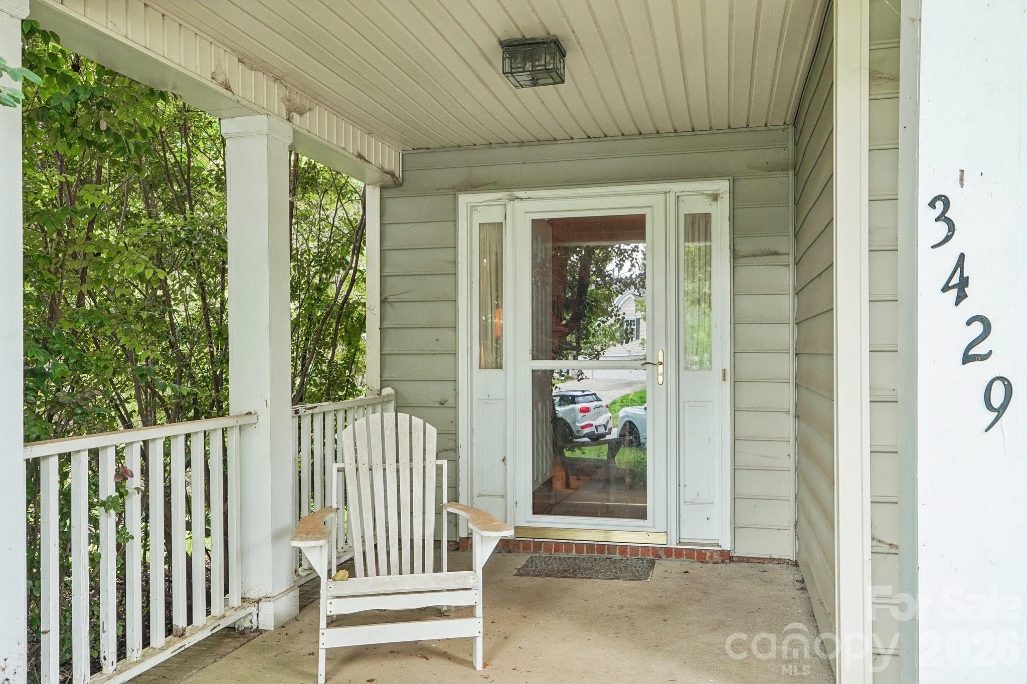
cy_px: 342
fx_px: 856
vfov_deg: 43.6
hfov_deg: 61.9
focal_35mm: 30
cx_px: 514
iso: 400
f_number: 8
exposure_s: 1/6
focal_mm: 20
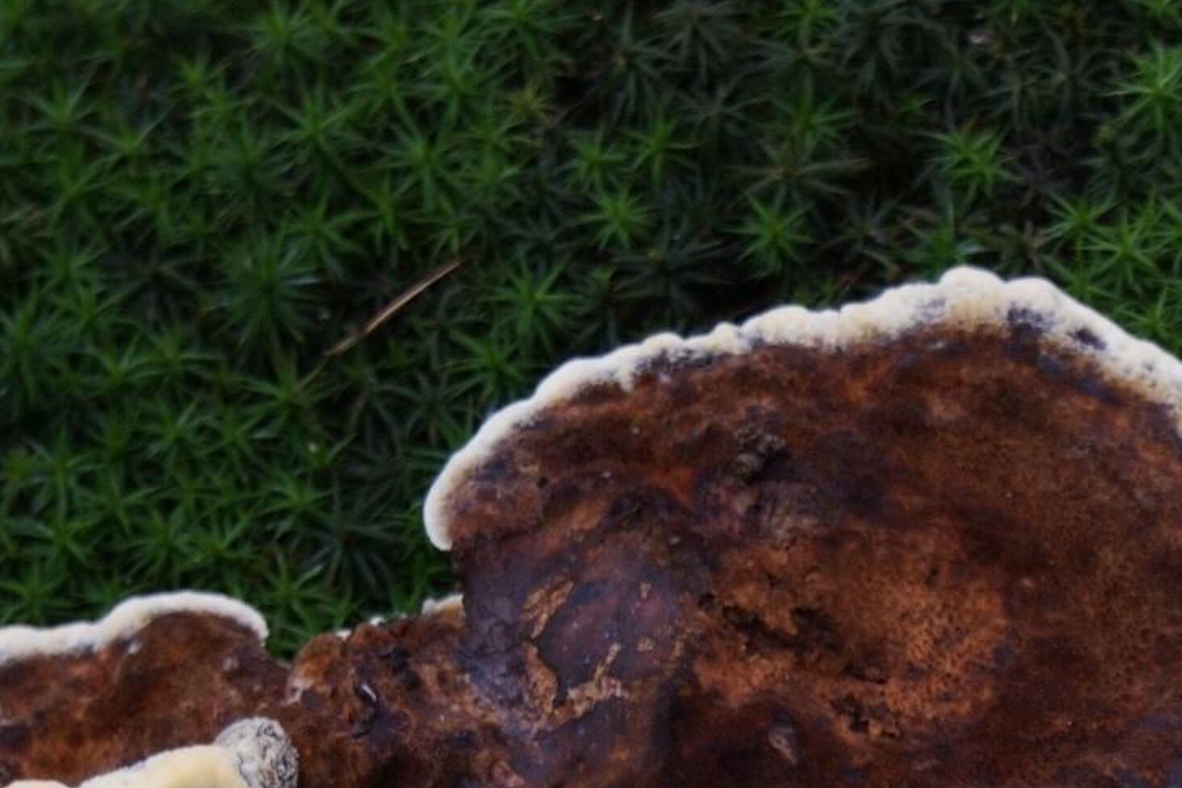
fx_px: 6533
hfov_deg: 10.3
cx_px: 788
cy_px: 820
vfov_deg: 6.9
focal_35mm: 199
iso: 250
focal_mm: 50
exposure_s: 1/80
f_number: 5.6
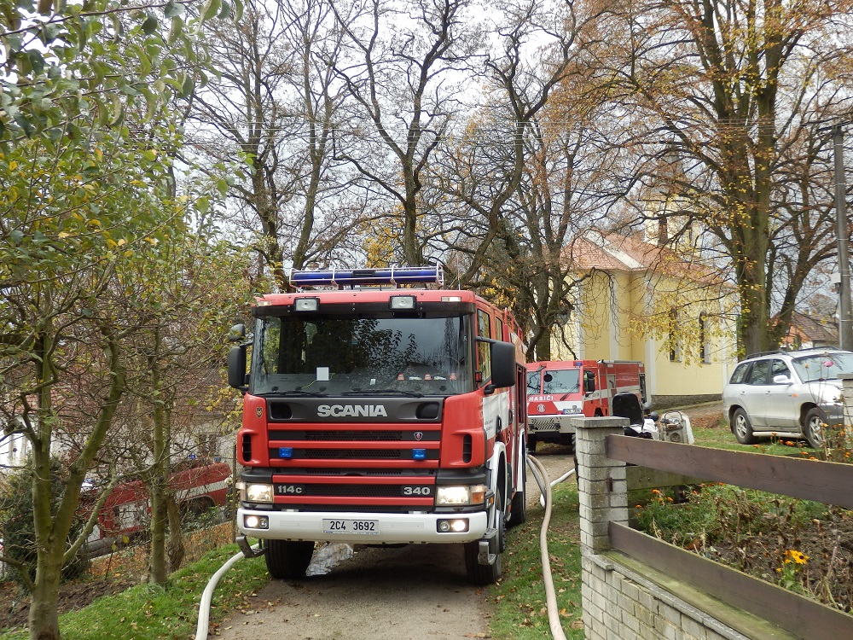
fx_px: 813
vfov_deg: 42.9
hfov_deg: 55.4
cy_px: 320
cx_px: 426
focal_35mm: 33
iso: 80
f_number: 3.4
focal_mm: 6
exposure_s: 1/125
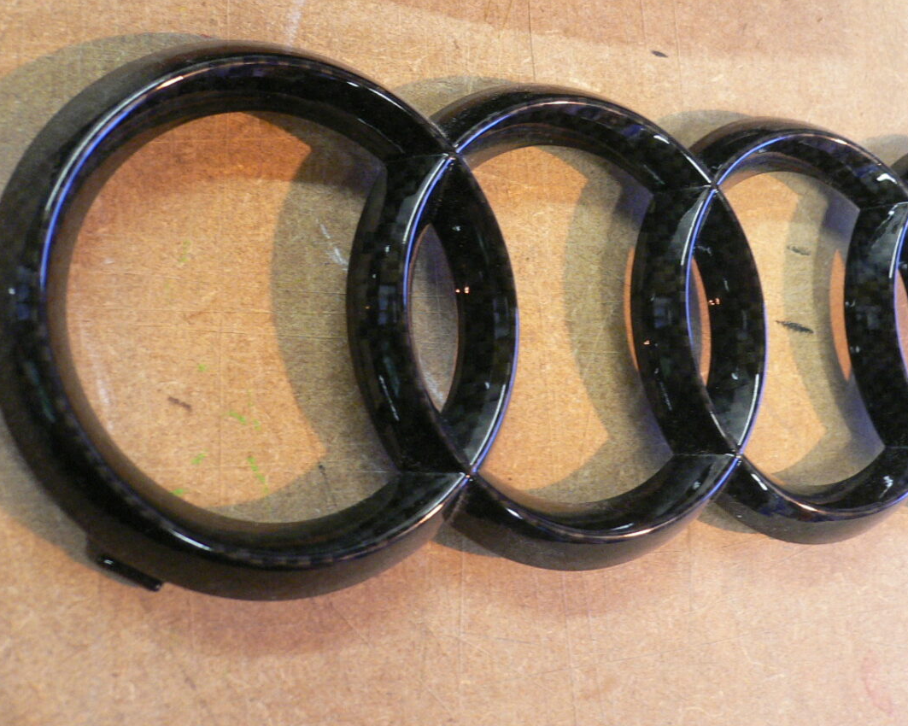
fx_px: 1209
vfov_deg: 33.3
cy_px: 293
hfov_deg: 41.0
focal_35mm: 45
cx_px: 548
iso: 200
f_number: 2.8
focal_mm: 5.8
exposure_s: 1/13
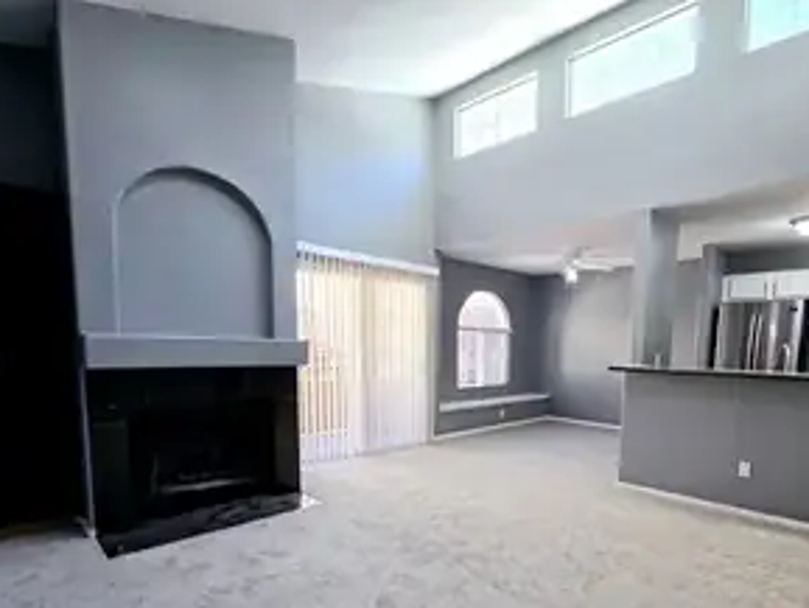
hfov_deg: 86.3
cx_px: 495
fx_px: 421
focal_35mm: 18
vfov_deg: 70.3
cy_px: 387
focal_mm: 2.2
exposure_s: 1/60.2
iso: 80
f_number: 2.2
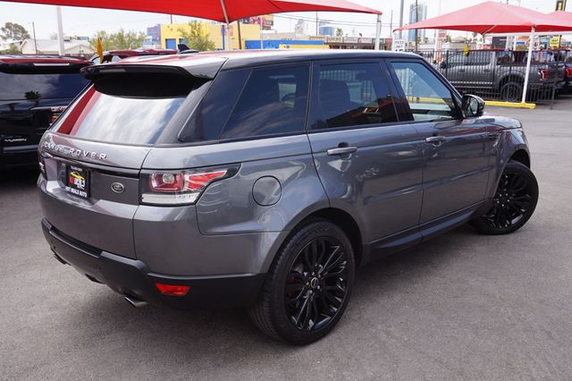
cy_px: 190
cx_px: 286
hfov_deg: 59.5
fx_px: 500
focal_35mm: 32
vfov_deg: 41.7
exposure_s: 1/80
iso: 100
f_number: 9
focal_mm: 21
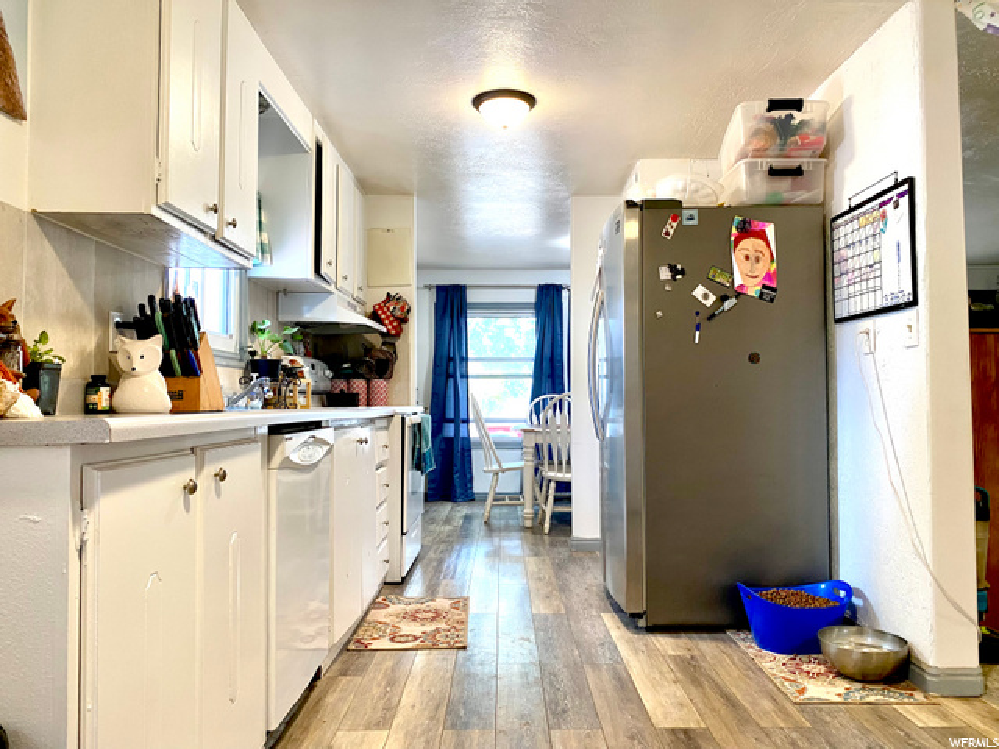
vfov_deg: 53.1
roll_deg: -0.5
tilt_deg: +2.1
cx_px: 500
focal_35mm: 26
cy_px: 374
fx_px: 750
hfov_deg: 67.3
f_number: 1.8
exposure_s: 1/60
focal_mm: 4.25
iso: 125
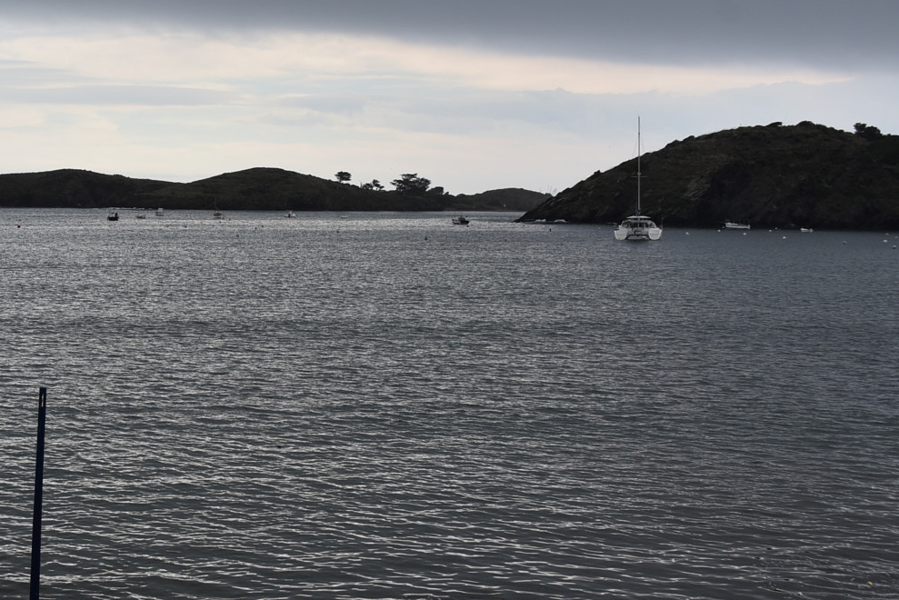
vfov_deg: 23.4
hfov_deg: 32.7
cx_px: 85
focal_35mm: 58
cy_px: 347
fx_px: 1449
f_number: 6.3
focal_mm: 28
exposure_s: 1/500
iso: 250
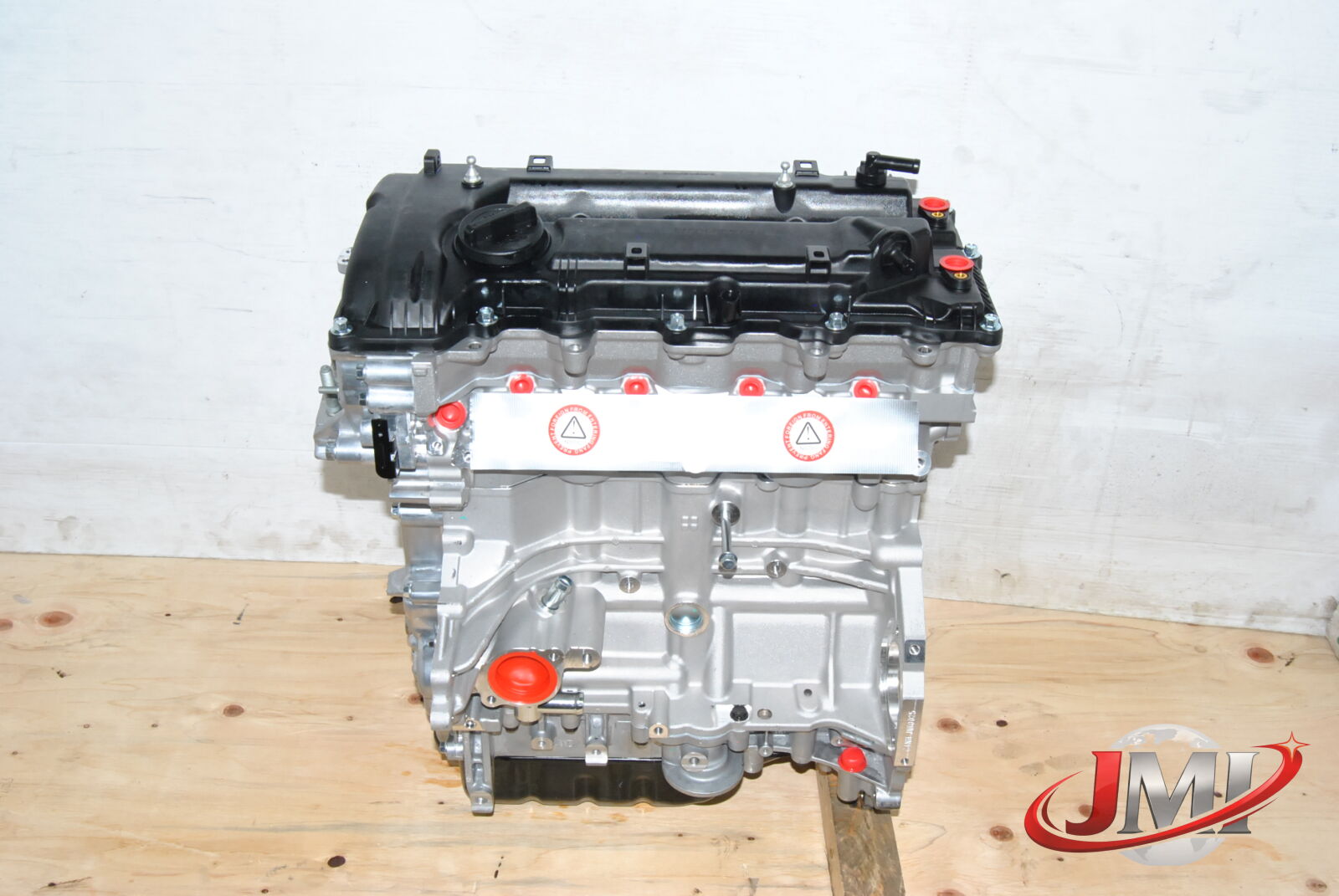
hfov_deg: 49.5
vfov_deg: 34.3
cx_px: 670
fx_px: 1452
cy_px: 448
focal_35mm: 39
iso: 800
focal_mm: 26
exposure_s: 1/200
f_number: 14
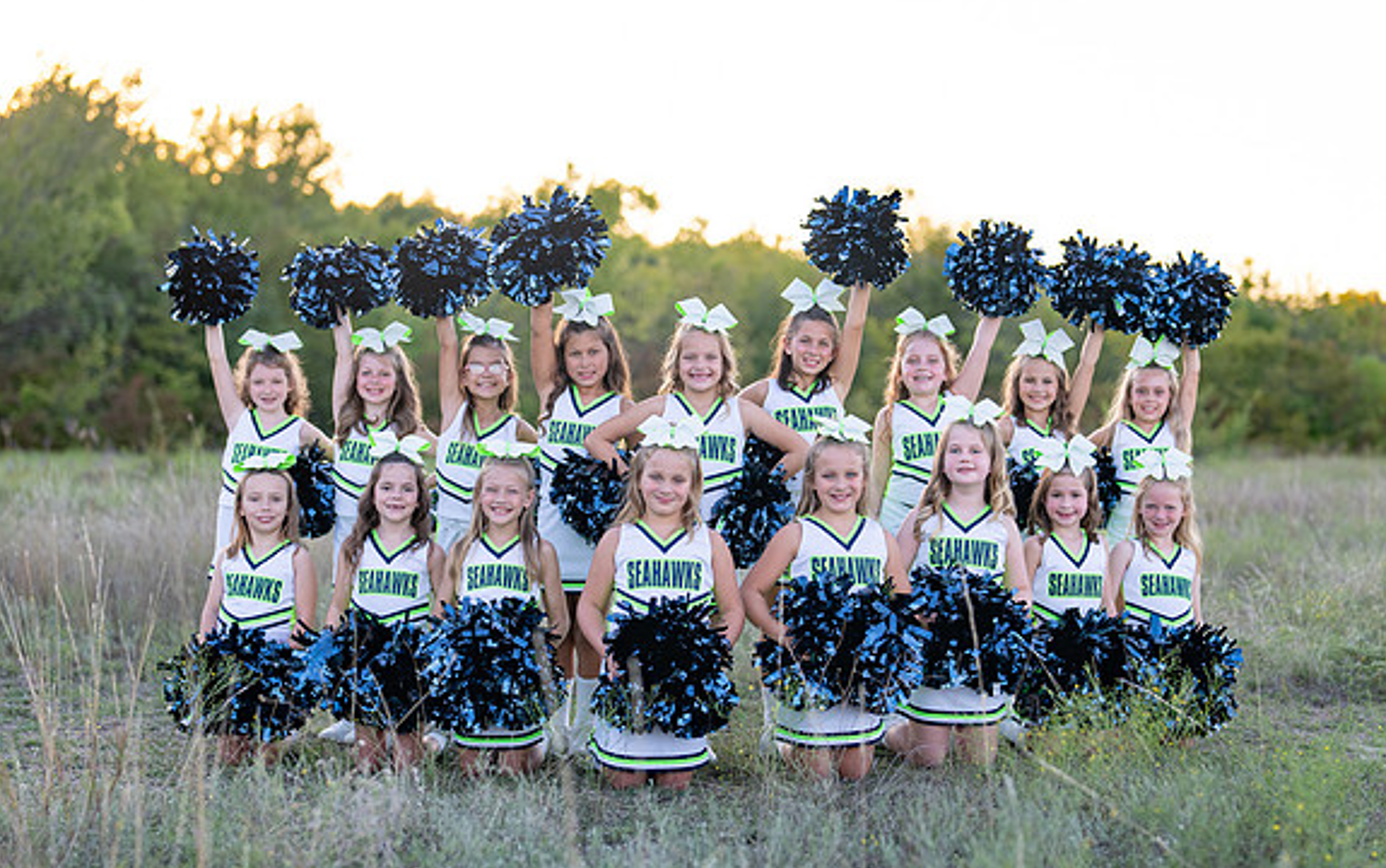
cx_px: 751
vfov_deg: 19.2
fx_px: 2570
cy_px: 487
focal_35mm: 68
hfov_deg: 30.2
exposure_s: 1/400
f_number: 1.6
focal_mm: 50
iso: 100
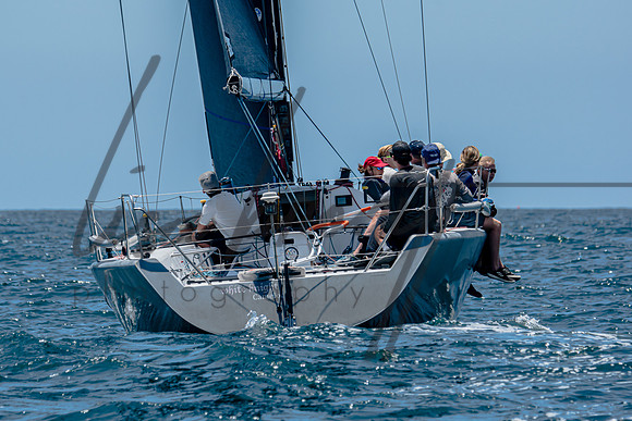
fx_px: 7083
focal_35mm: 403
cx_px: 302
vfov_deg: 3.4
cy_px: 211
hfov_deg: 5.1
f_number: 5.6
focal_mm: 250
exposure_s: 1/1600
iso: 200
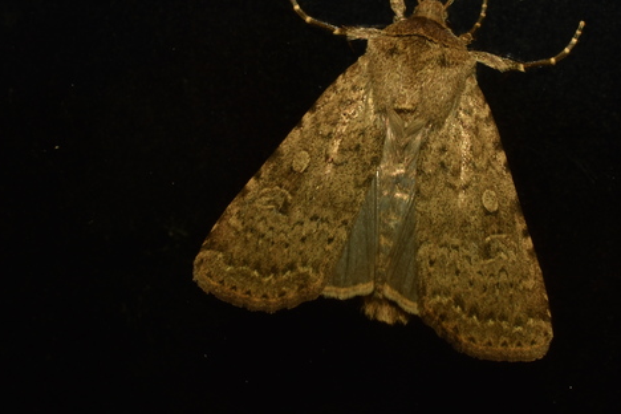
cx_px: 407
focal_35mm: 123
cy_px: 138
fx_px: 2122
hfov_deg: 16.6
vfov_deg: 11.1
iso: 100
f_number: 22
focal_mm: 40
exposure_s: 1/200
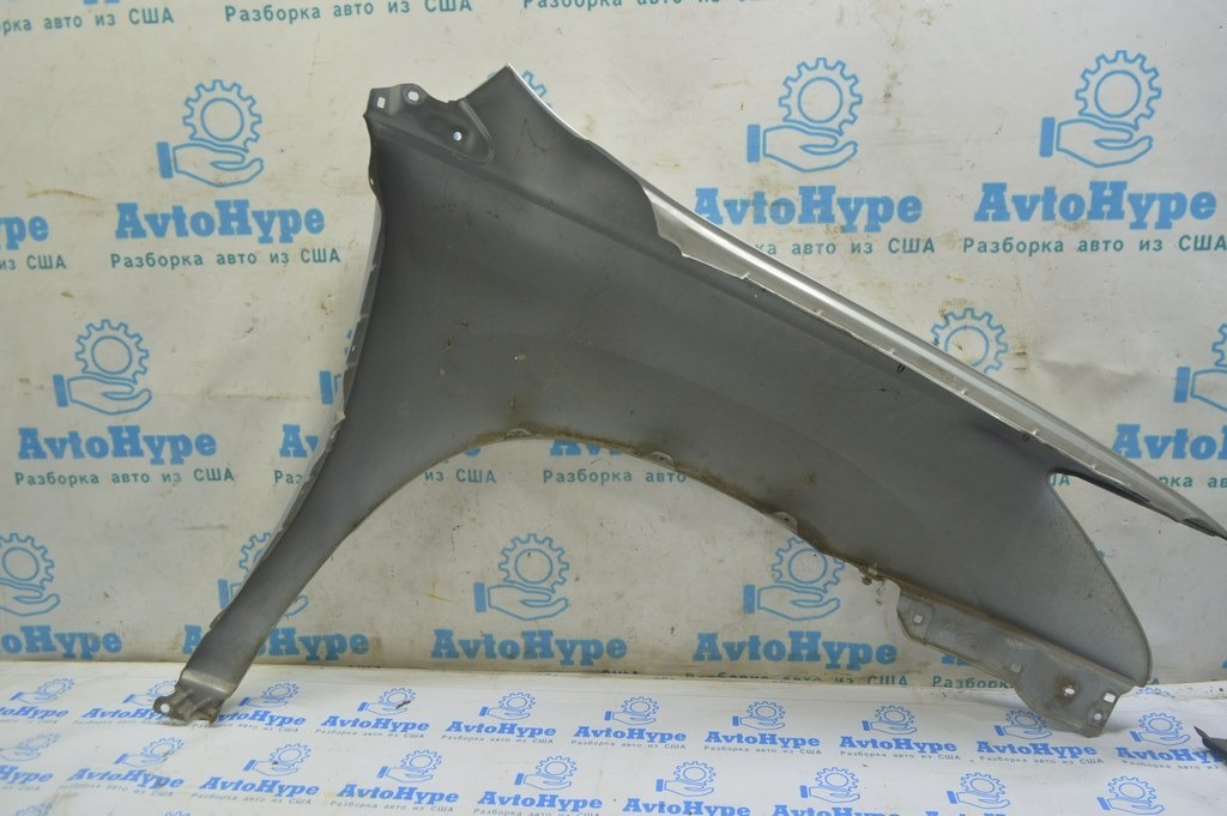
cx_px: 614
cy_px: 408
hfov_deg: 67.4
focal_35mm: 27
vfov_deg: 47.9
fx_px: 919
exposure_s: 1/20
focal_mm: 18
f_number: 5.6
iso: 400
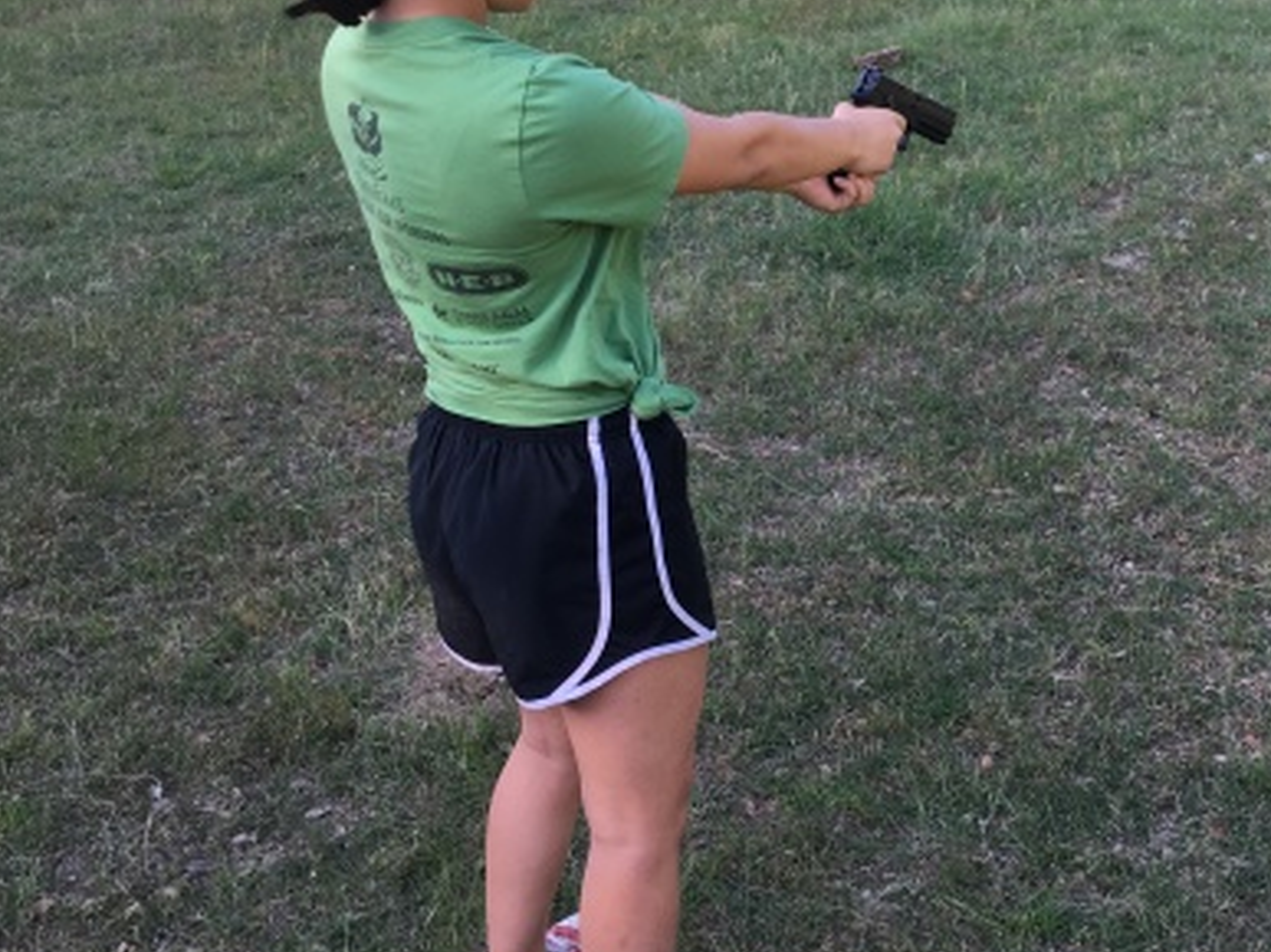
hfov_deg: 38.7
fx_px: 1762
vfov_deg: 30.0
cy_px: 312
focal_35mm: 48
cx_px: 939
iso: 25
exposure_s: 1/120
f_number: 2.2
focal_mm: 4.15
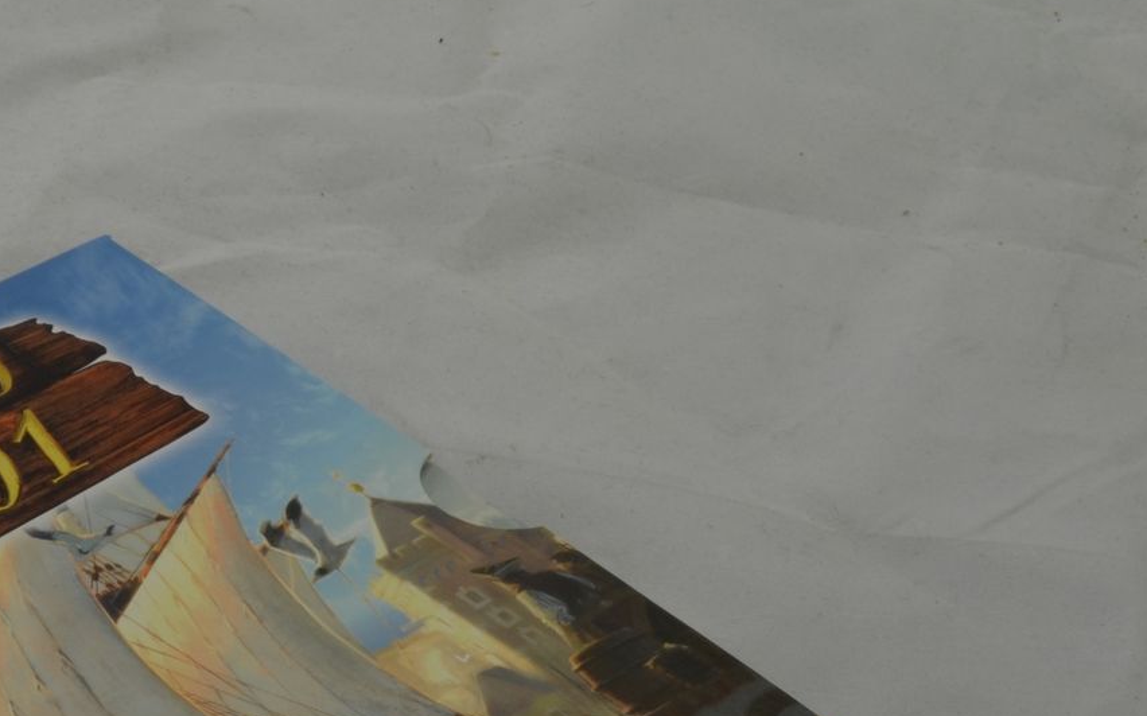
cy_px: 761
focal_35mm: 129
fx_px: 4031
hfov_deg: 16.0
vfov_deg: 10.1
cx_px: 144
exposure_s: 1/3
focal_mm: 40
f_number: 20
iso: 100
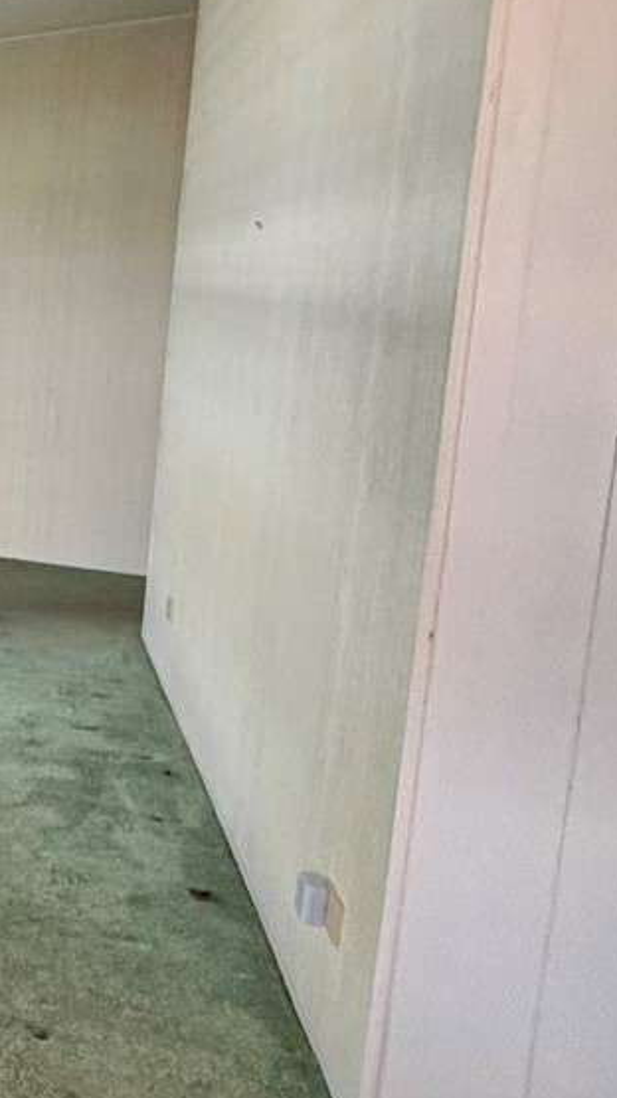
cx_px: -763
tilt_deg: -6.0
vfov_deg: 46.2
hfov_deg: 16.3
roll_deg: +1.7
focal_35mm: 44
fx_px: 1280
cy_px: 463
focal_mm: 2.22
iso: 250
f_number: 2.2
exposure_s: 1/60
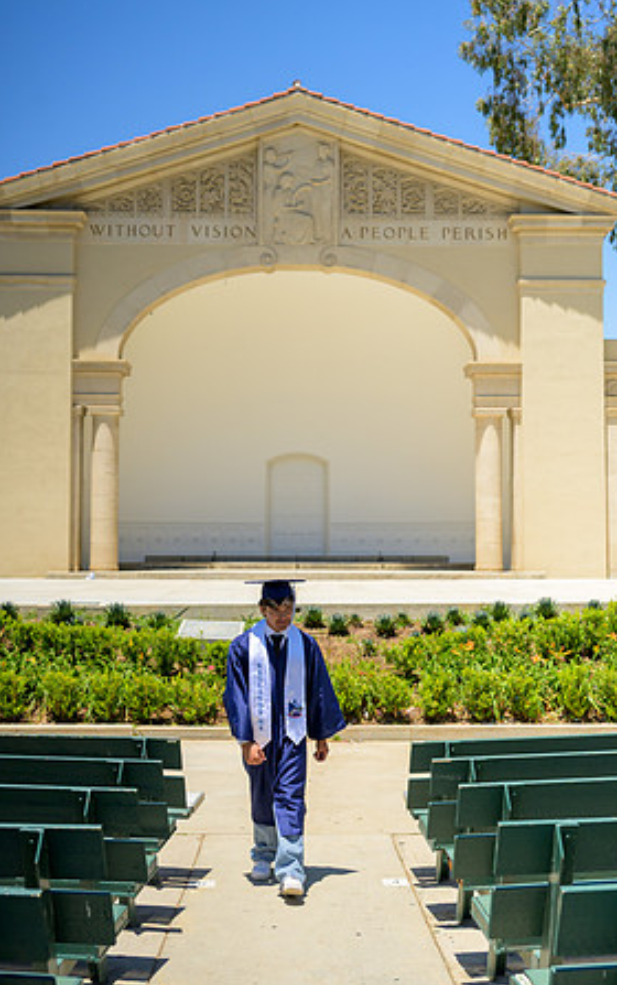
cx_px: 326
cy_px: 494
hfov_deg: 31.3
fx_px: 1101
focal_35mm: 41
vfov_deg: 48.2
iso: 800
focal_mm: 40
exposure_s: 1/8000
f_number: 4
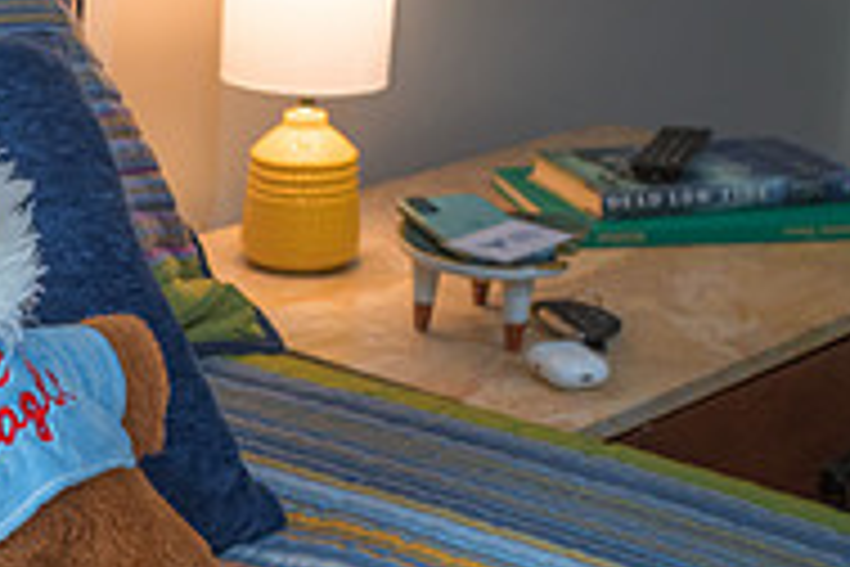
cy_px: 349
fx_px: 2030
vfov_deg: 15.9
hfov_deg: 22.3
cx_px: -90
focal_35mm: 86
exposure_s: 1/50
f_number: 8
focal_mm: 28
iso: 1000
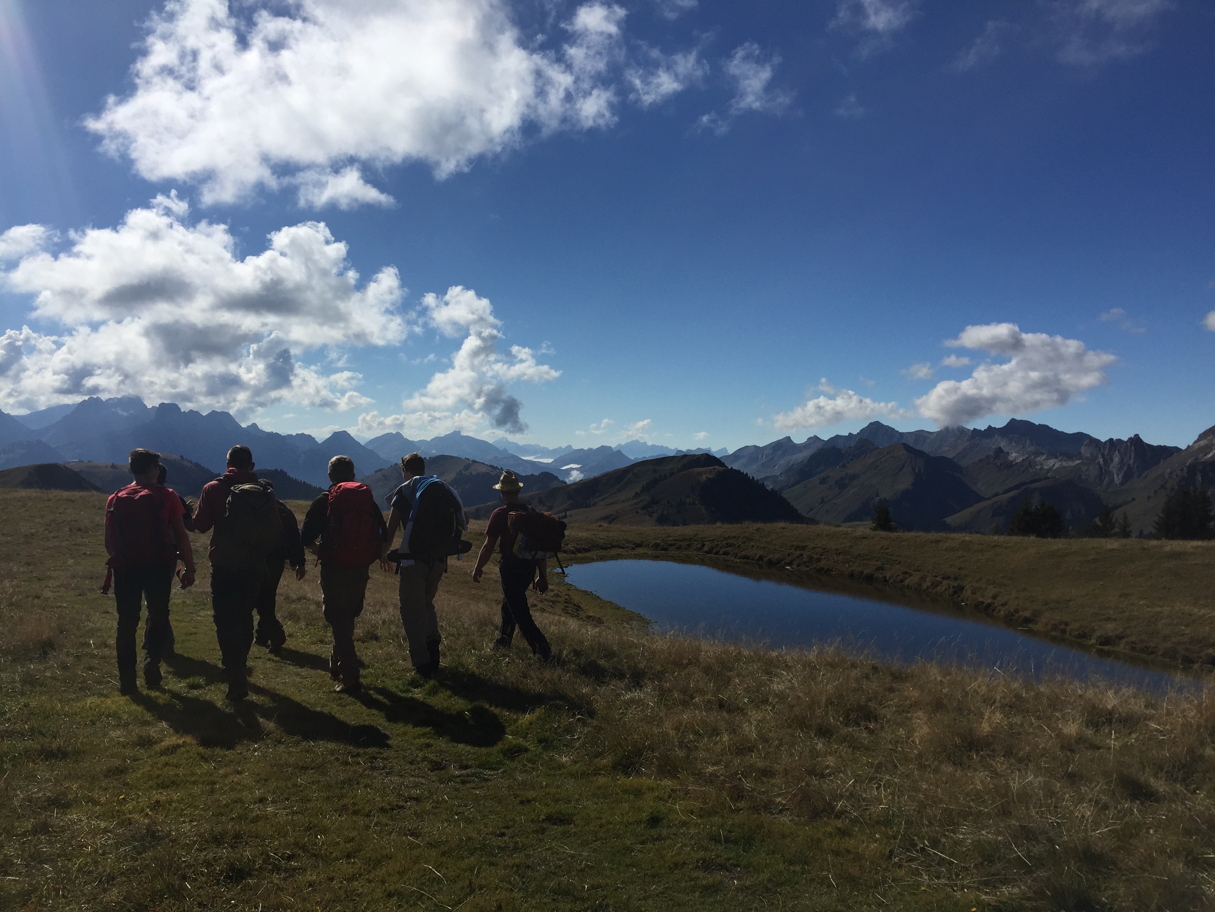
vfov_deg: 48.2
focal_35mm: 29
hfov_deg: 61.7
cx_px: 608
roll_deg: -4.3
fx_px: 1018
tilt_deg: -2.6
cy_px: 456
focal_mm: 4.15
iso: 32
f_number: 2.2
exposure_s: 1/6623
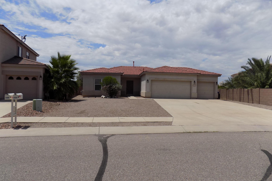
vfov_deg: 53.1
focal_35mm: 24
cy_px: 86
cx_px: 136
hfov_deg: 73.7
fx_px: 181
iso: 80
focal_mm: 4
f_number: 9.9
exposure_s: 1/250
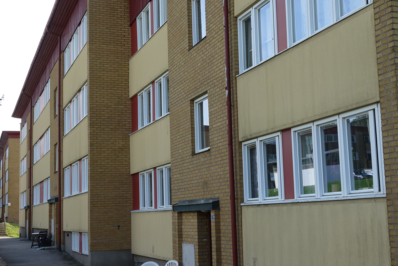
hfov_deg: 36.8
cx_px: 216
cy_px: 134
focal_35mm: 54
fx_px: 597
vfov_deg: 25.1
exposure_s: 1/320
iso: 100
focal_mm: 15.17
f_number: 4
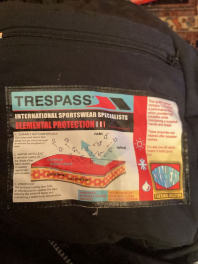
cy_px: 132
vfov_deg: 58.3
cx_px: 99
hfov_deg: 45.4
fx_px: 236
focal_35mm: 31
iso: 400
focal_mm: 3.3
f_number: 2.4
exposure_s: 1/25
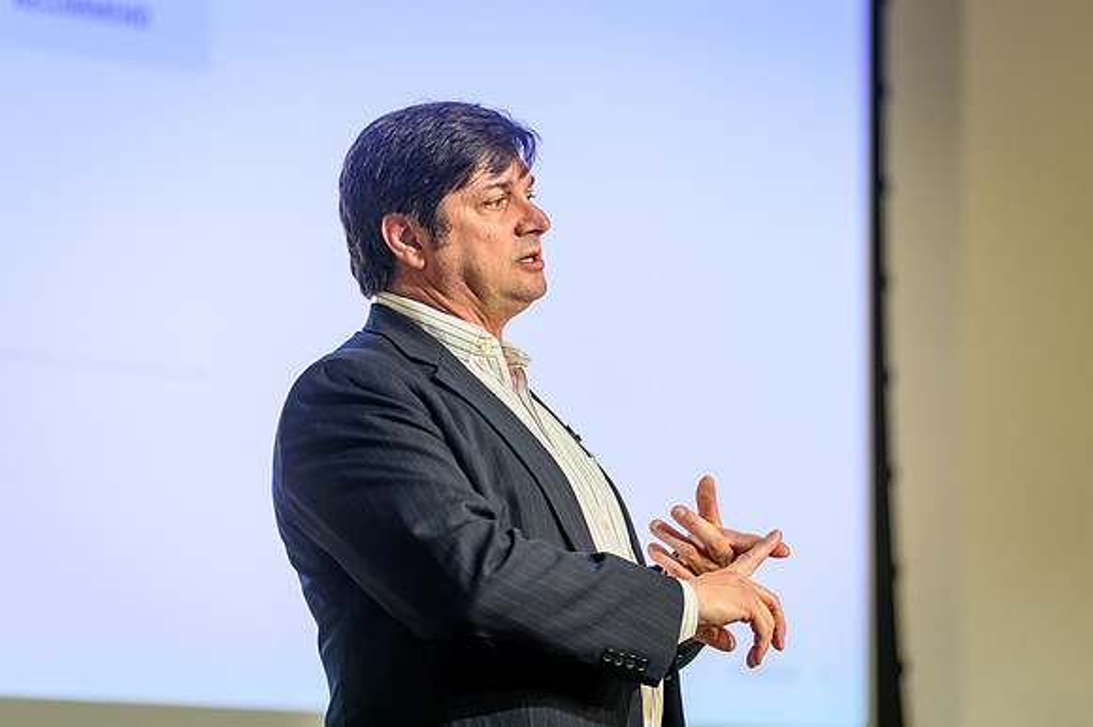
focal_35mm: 205
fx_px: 6225
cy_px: 364
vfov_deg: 6.7
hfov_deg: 10.0
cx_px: 546
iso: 110
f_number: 1.8
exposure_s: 1/200
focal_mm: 135
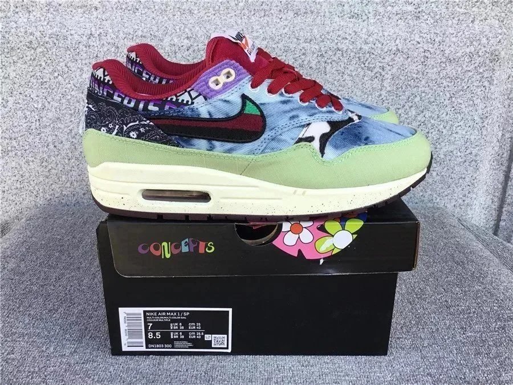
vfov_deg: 45.4
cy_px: 192
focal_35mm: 31
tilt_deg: -19.5
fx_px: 459
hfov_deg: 58.4
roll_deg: -0.3
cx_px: 256
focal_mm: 3.3
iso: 25
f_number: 2.4
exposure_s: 1/106
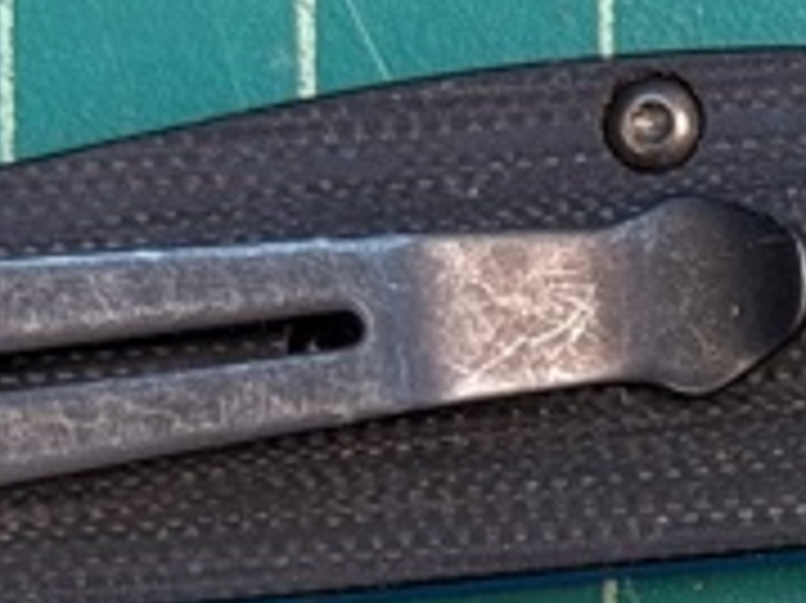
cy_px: 904
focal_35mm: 275
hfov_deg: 7.0
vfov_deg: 5.4
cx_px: 1580
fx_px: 6399
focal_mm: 6.76
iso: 64
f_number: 1.78
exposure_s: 1/120
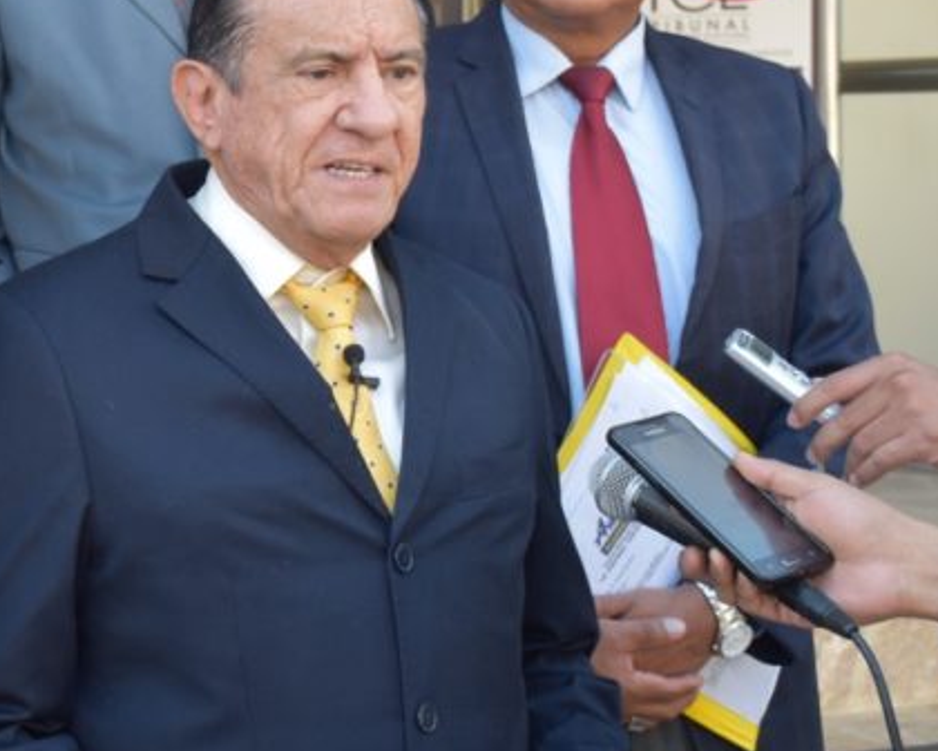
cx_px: -11
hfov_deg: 18.1
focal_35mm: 103
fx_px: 2859
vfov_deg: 14.9
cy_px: 198
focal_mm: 30
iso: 400
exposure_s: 1/125
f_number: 5.6
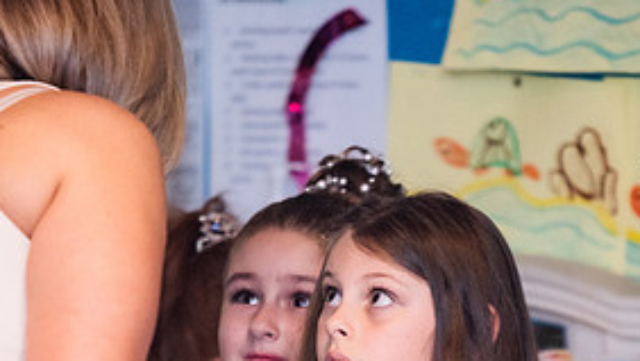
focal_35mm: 437
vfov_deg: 2.8
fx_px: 7420
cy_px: 412
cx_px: 438
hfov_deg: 4.9
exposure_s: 1/200
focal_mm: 200
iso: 3200
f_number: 2.8
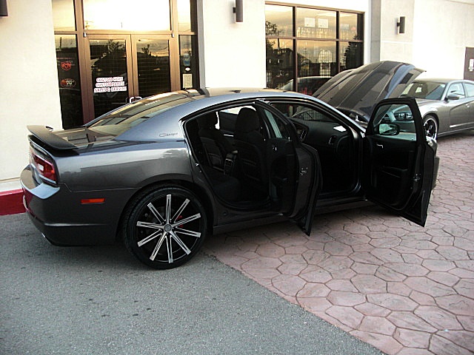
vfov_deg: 39.7
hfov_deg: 51.4
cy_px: 178
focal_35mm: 36
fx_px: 493
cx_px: 237
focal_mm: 6.3
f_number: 2.8
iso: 200
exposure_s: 1/125
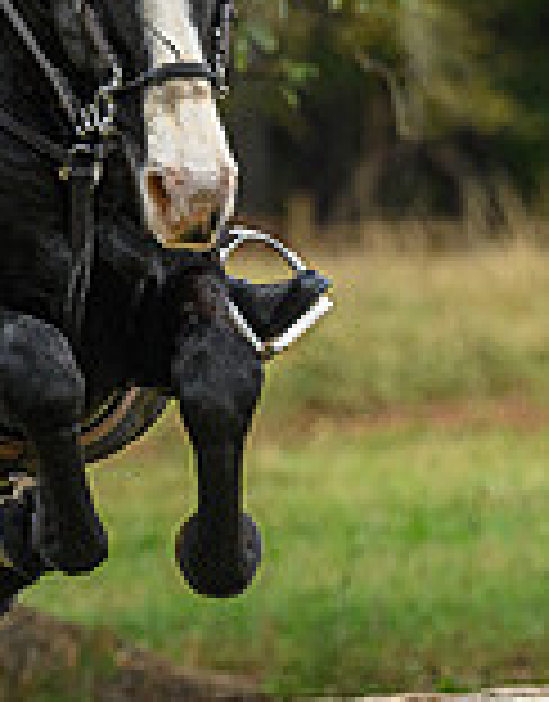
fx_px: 14067
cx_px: 296
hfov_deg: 2.2
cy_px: 54
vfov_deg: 2.9
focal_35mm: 683
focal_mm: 155
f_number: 3.5
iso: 800
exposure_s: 1/640
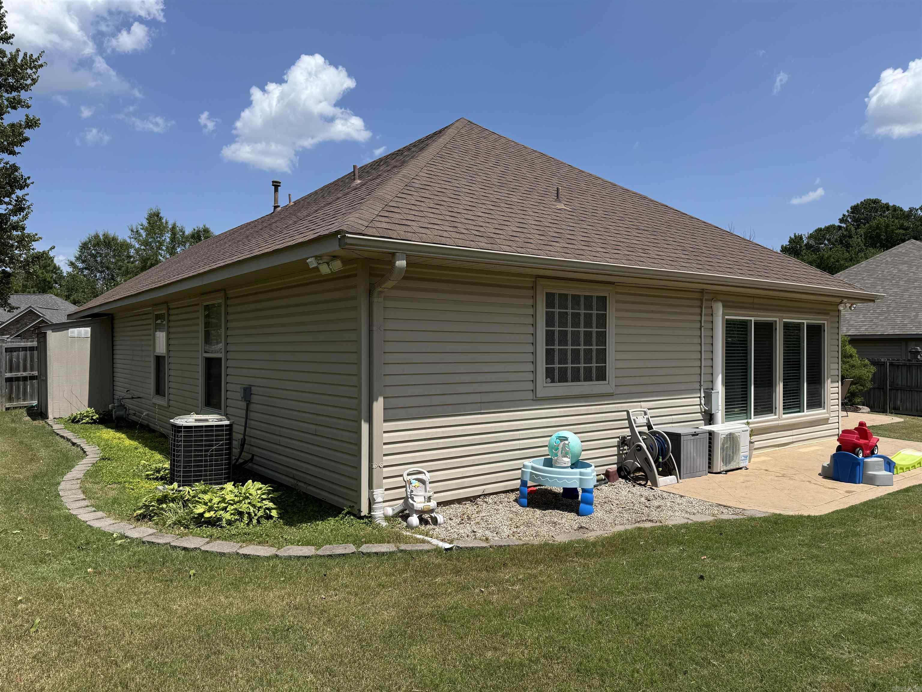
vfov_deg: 56.8
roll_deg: -0.1
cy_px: 346
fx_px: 639
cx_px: 461
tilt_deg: -0.4
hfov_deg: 71.6
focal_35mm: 24
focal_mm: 6.76
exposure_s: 1/5348
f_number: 1.78
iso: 80
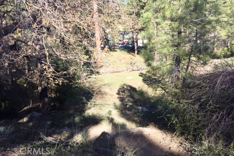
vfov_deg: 42.2
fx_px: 201
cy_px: 66
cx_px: 118
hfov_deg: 60.3
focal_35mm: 31
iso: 32
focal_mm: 4.15
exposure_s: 1/860
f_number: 2.2
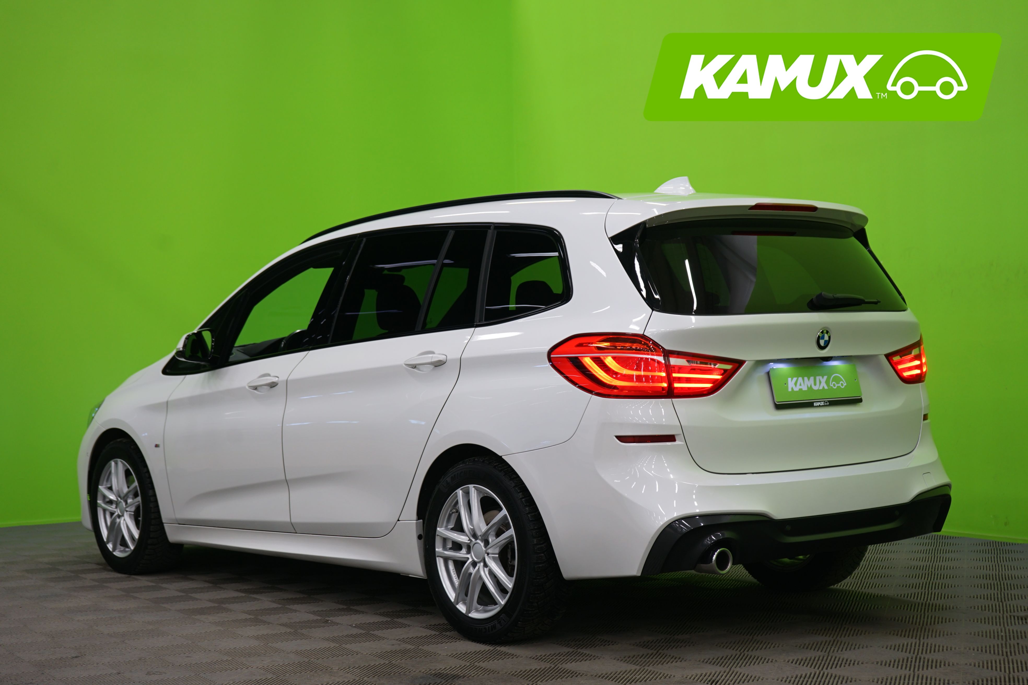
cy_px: 342
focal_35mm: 58
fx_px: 1656
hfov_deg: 34.5
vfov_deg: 23.4
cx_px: 514
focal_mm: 58
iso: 400
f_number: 5
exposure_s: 1/10
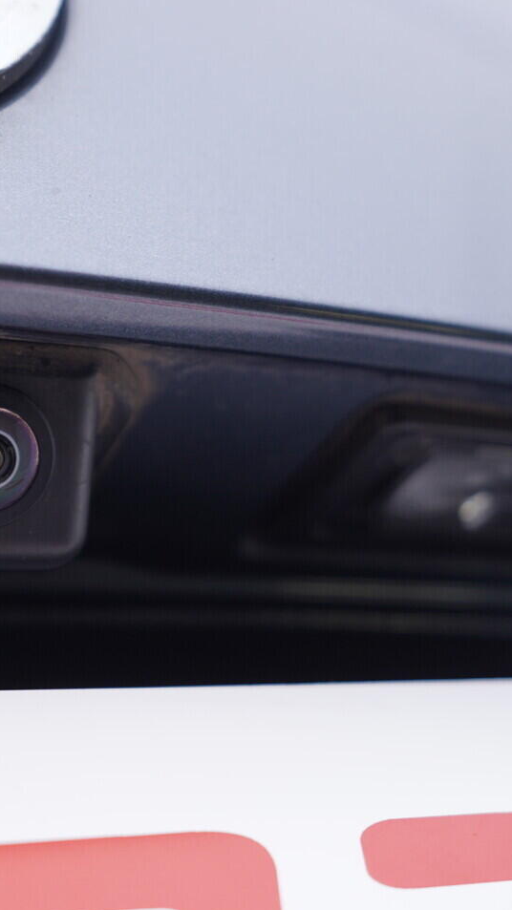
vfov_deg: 36.6
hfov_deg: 20.4
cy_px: 457
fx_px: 1376
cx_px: -3
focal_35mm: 57
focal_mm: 24
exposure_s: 1/50
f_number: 3.2
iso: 125
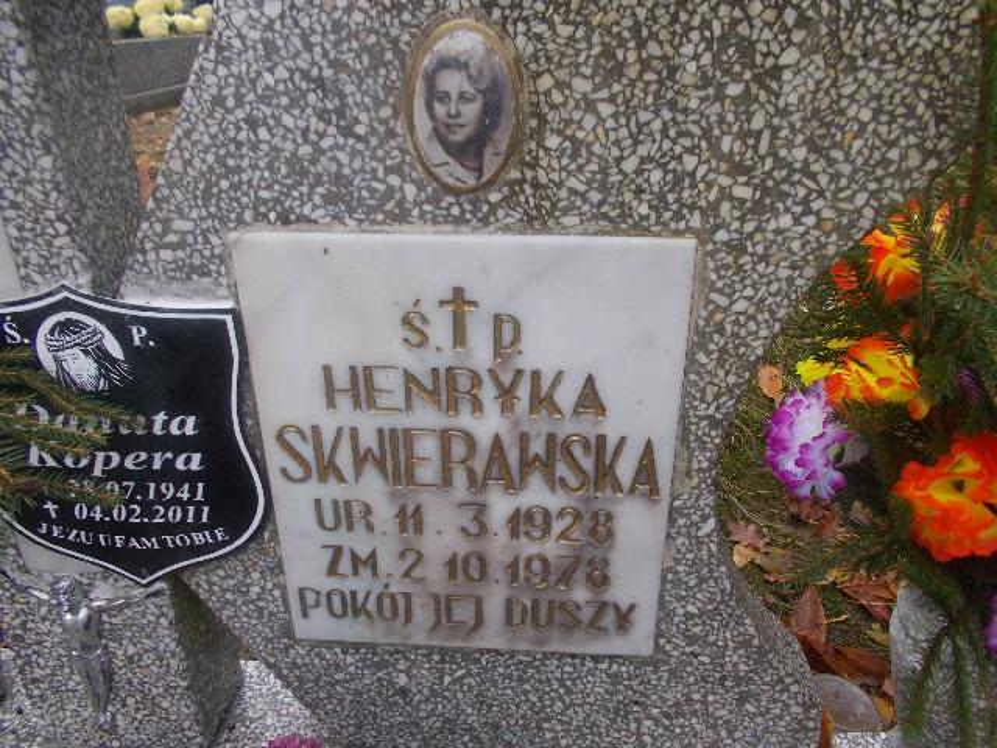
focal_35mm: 26
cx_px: 498
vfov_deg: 53.1
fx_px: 749
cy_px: 374
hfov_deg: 67.3
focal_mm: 4.6
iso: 80
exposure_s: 1/80
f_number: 3.2
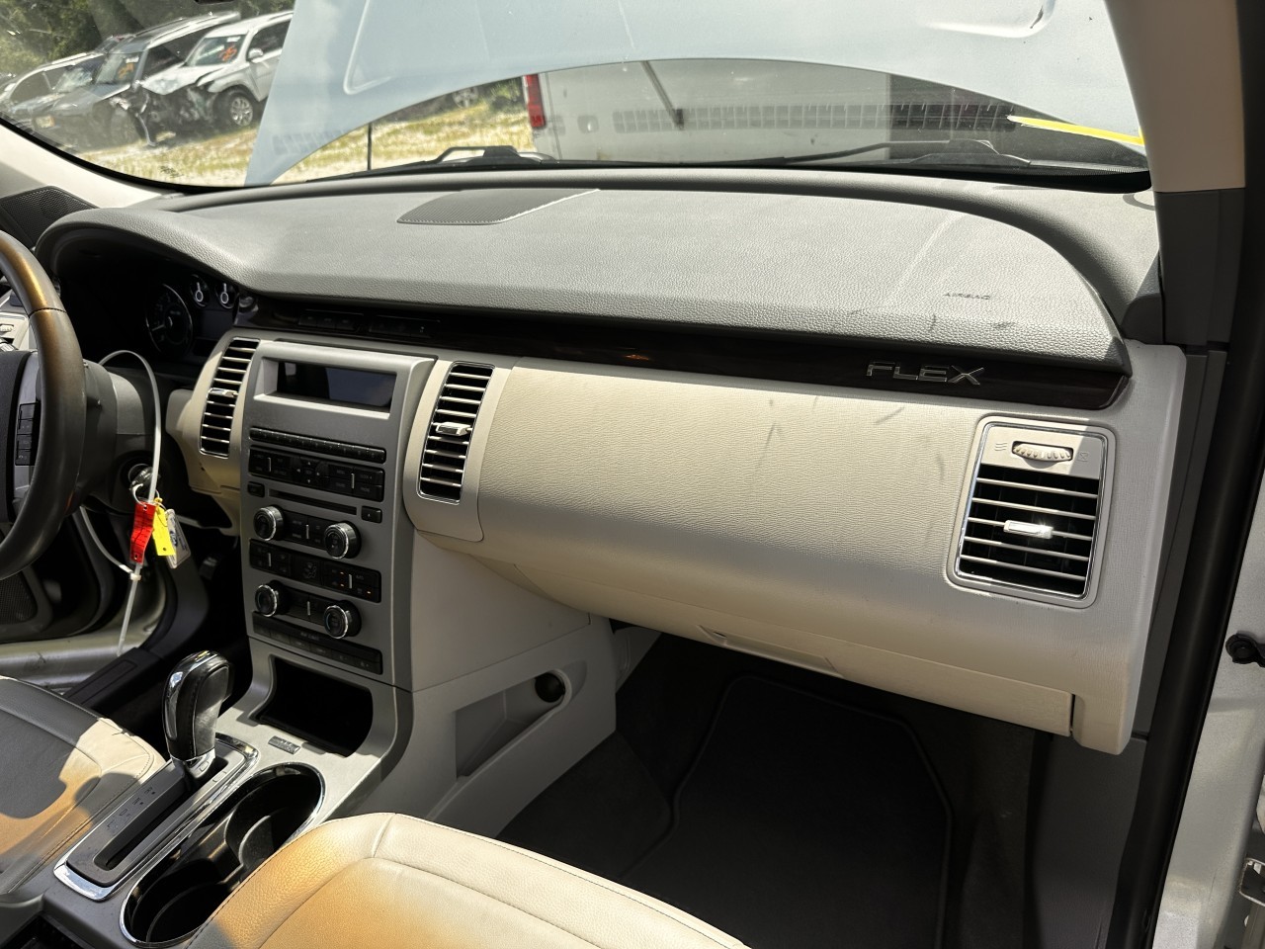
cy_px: 474
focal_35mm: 24
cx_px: 632
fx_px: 877
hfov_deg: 71.6
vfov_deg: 56.8
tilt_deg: -26.8
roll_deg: +9.2
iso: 80
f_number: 1.78
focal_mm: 6.86
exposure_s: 1/1562
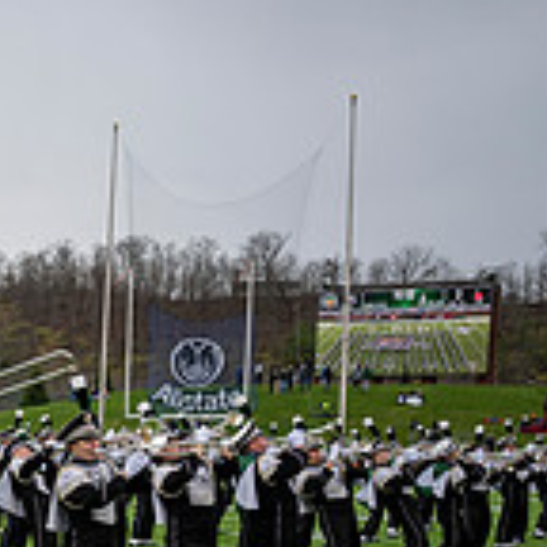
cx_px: -365
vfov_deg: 20.4
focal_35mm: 82
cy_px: 568
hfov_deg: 17.9
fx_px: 1466
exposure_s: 1/500
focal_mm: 24
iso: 100
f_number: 2.8
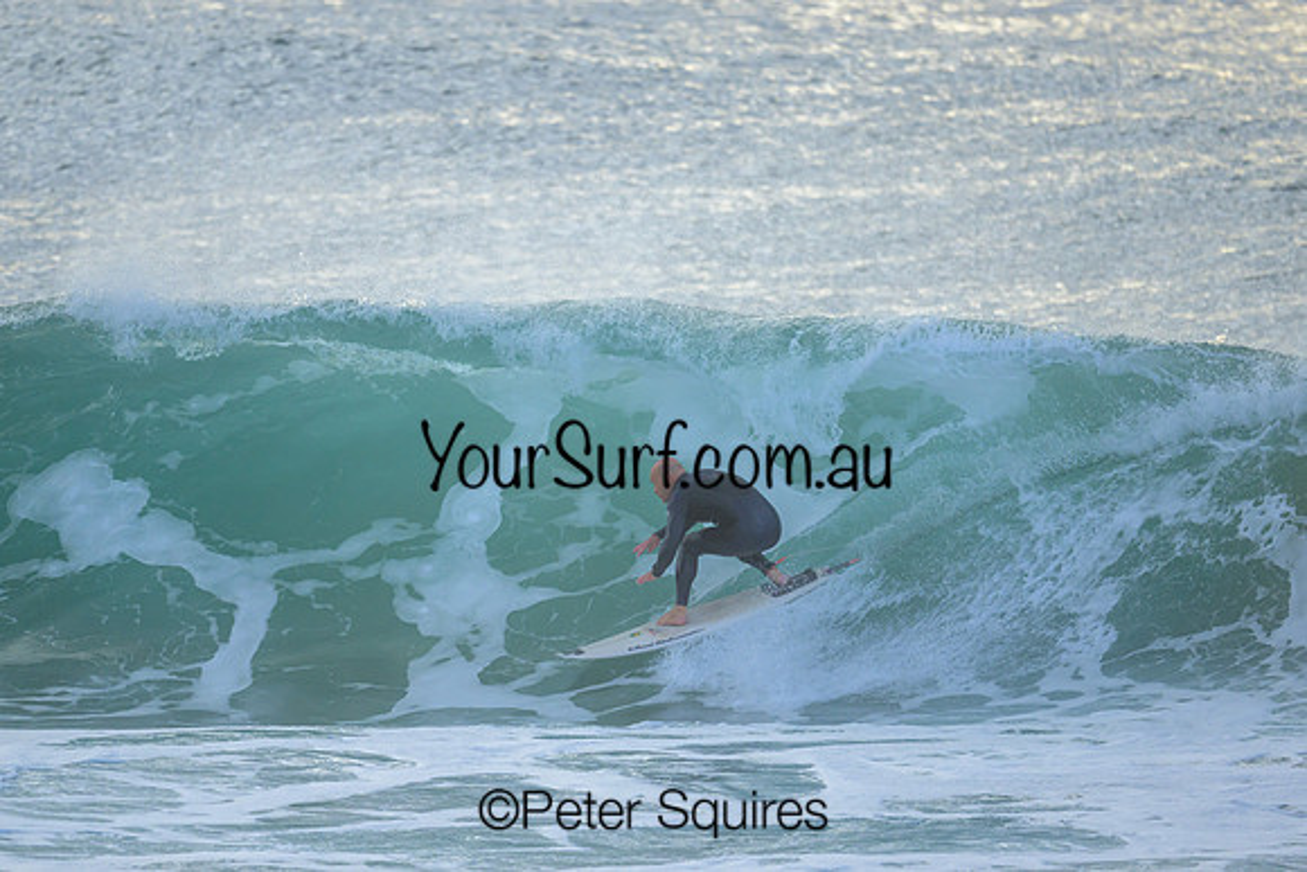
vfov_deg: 1.7
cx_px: 654
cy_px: 436
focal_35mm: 800
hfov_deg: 2.6
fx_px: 29050
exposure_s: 1/2500
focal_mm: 800
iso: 1100
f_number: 6.3
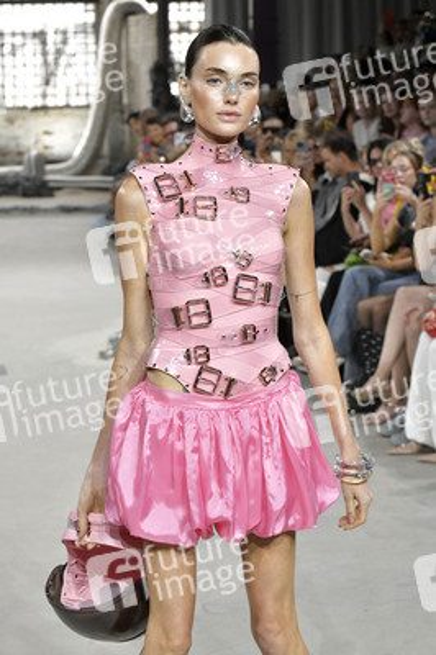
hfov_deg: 13.3
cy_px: 328
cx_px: 218
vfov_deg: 19.8
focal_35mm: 103
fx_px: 1874
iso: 2500
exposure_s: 1/320
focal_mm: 86
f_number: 6.3
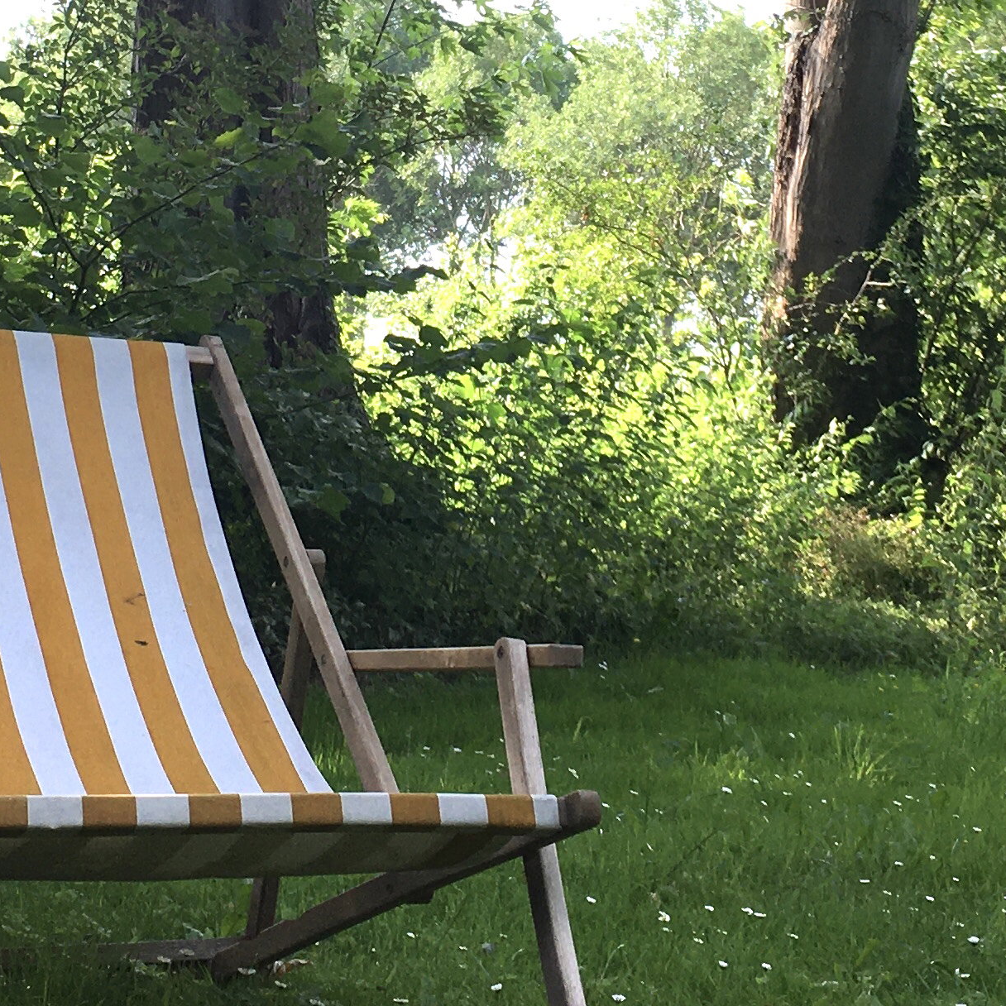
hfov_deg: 20.4
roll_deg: -3.3
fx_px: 2795
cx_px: 448
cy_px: 73
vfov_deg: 20.0
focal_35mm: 85
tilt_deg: +7.3
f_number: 2.2
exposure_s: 1/295
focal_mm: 4.15
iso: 25
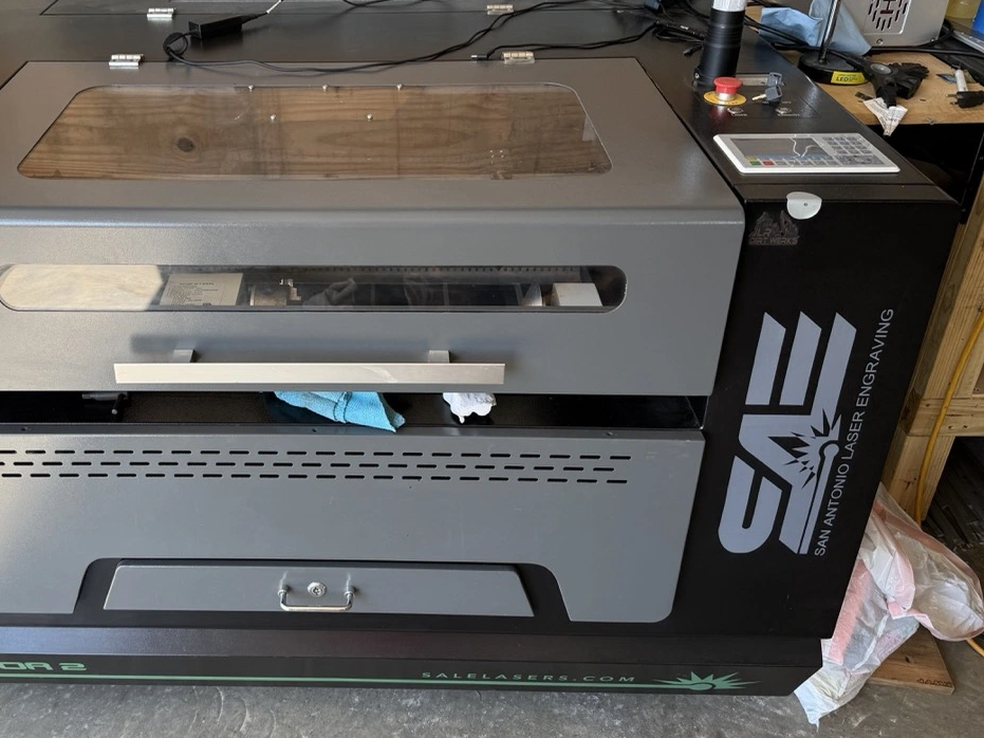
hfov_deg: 54.5
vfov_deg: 42.8
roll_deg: +1.1
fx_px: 938
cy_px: 315
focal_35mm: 33
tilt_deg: -31.6
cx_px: 348
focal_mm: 6.76
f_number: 1.78
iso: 80
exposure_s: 1/299
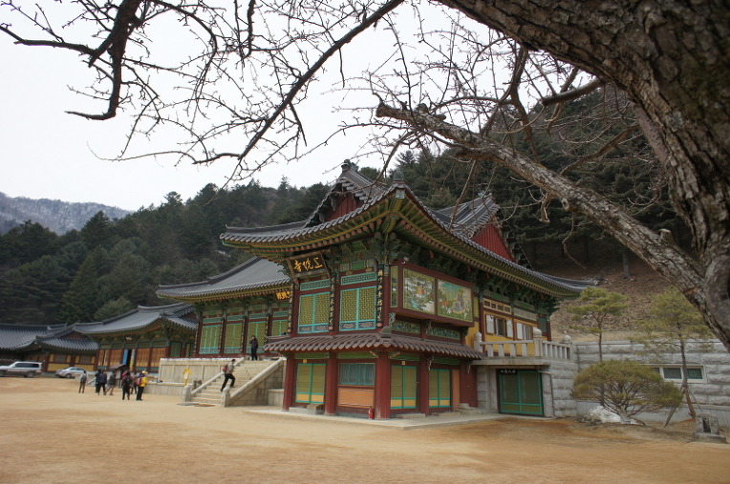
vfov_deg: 53.0
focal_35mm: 24
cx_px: 365
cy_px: 242
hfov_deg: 73.8
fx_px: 486
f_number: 6.3
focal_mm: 16
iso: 200
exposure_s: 1/400
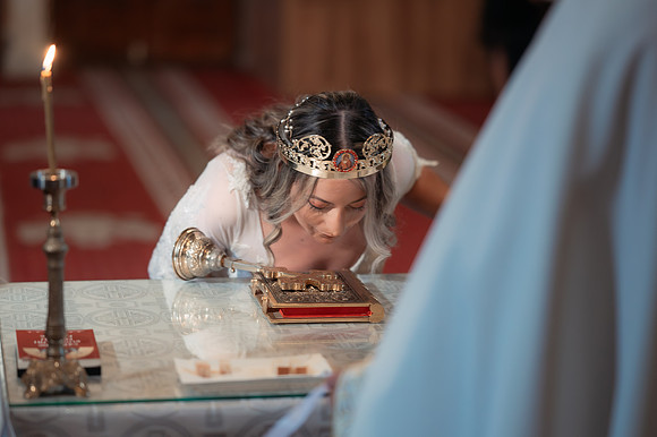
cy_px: 233
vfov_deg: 13.6
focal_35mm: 101
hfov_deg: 20.3
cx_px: 273
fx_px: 1836
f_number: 1.8
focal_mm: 85
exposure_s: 1/250
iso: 1600
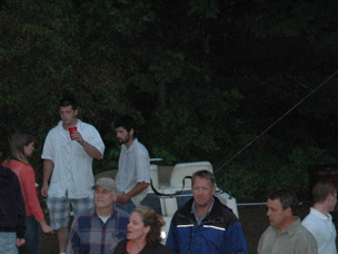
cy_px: 235
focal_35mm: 212
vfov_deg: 7.0
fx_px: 2070
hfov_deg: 9.3
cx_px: 103
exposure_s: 1/60
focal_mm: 70
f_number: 4.5
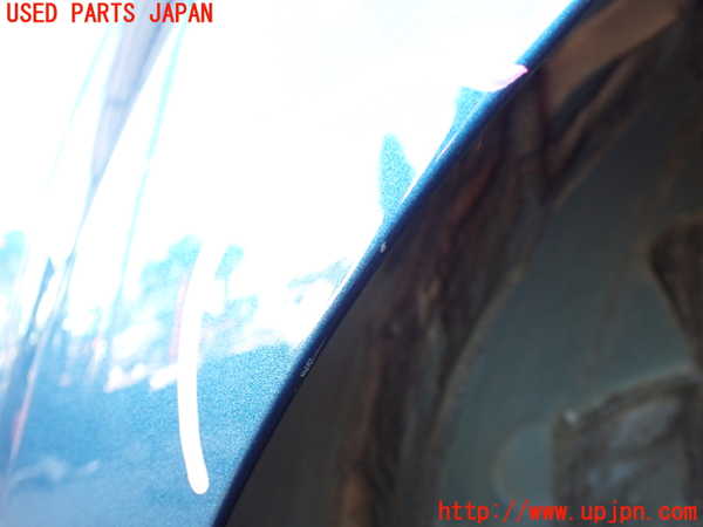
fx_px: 650
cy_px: 264
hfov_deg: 56.8
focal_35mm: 32
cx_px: 352
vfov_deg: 44.2
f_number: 2.4
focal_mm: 5.79
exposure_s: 1/50
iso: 200
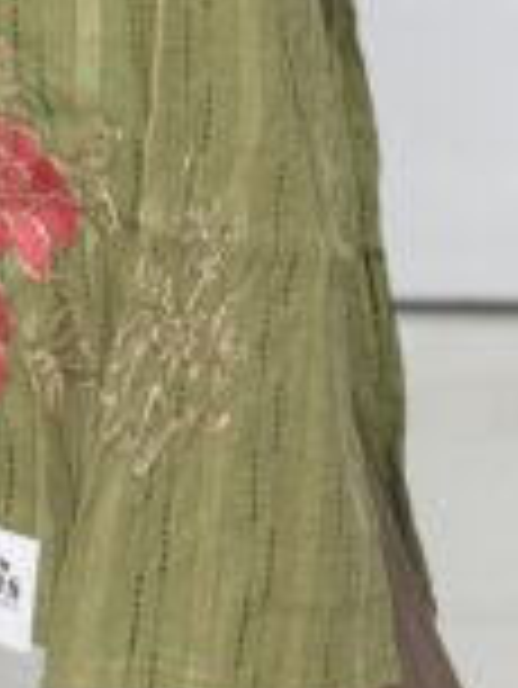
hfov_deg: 5.9
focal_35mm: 251
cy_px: -868
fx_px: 5001
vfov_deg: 7.4
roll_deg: -0.5
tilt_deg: -1.3
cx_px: -72
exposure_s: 1/50
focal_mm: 6.76
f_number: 1.78
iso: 50
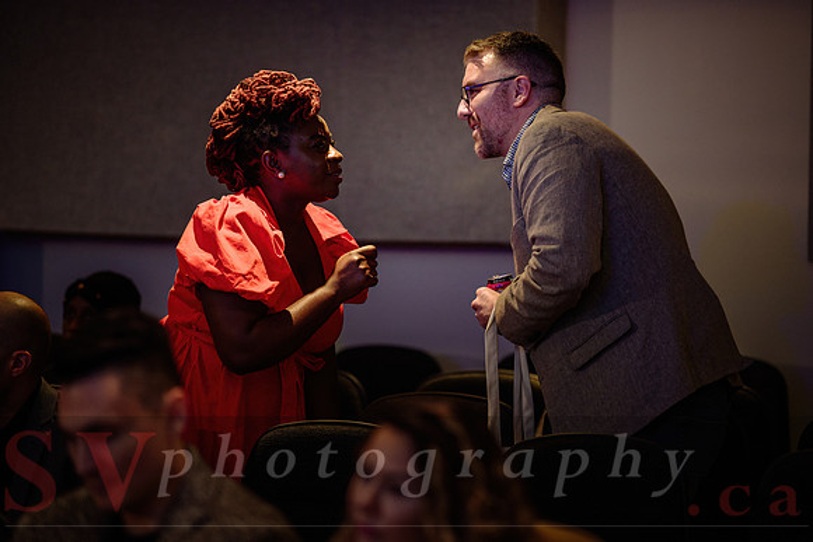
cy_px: 271
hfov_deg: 12.4
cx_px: 406
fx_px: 3727
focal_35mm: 165
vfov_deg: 8.3
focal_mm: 165
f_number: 2.8
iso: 2000
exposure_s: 1/80
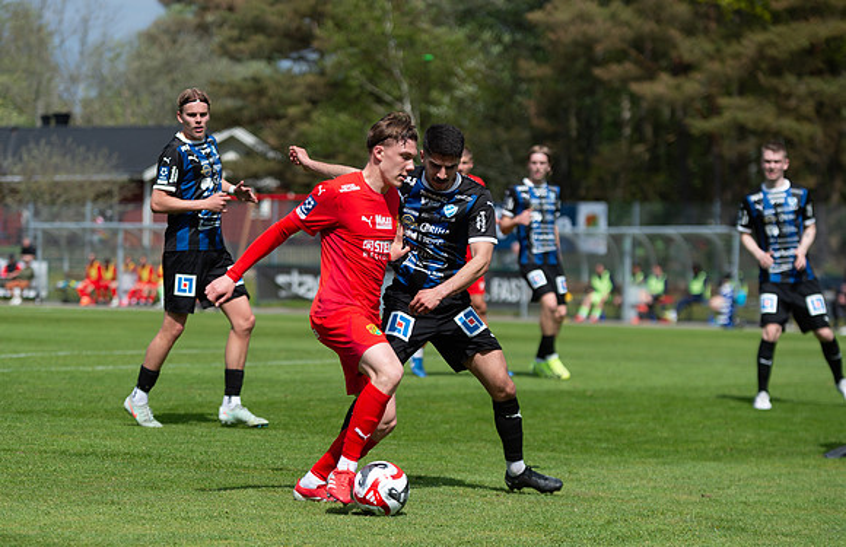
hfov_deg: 14.0
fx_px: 3432
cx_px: 365
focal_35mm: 147
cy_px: 320
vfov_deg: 9.1
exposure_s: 1/1600
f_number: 3.5
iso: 100
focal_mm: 122
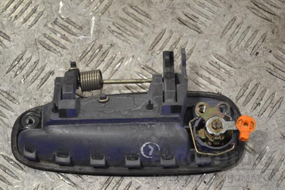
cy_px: 95
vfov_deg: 16.6
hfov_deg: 24.6
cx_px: 142
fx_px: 653
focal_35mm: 82
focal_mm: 55
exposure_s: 1/80
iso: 400
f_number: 5.6
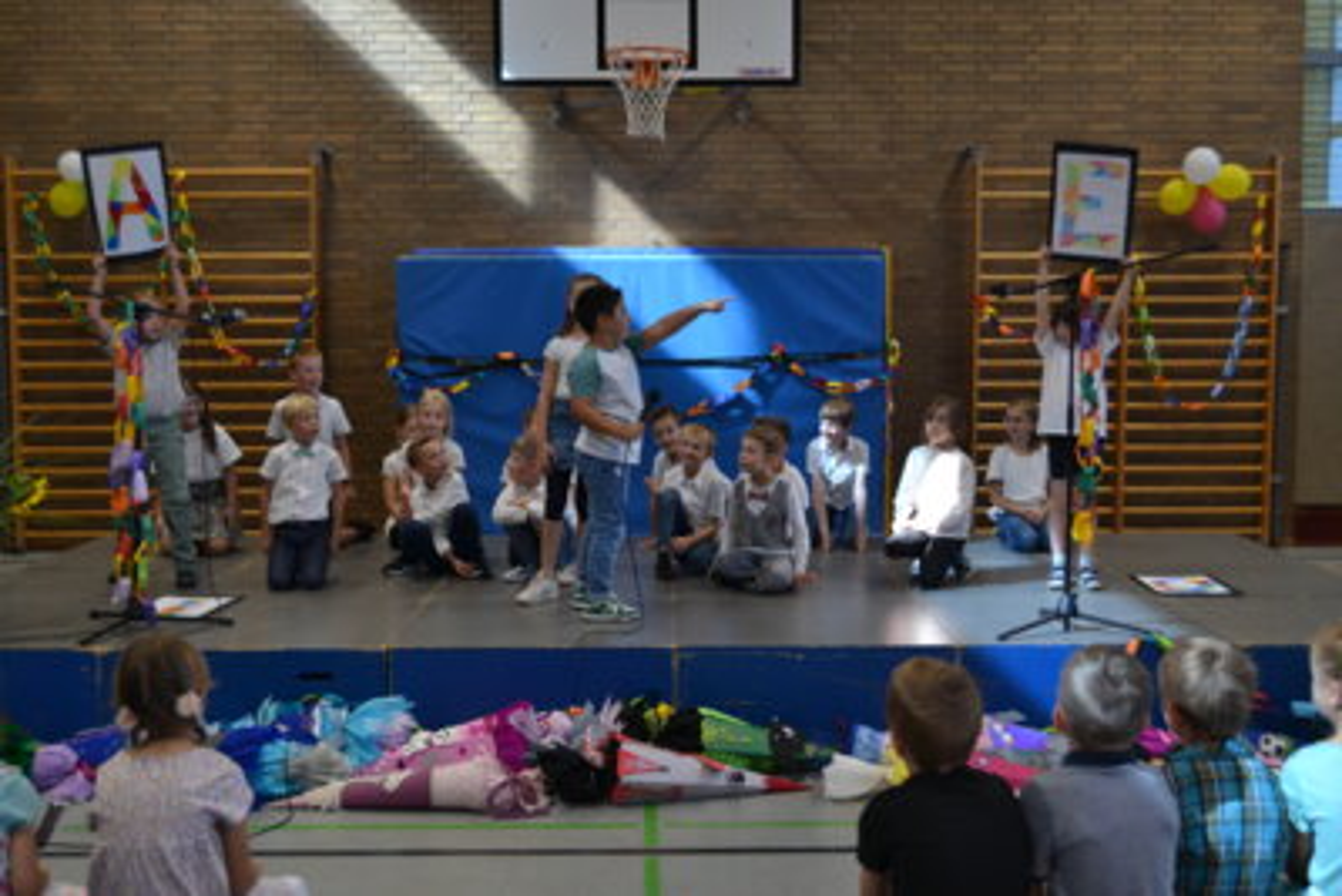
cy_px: 448
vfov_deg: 31.9
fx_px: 1566
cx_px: 671
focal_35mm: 42
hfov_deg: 46.4
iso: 400
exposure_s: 1/100
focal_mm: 28
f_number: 5
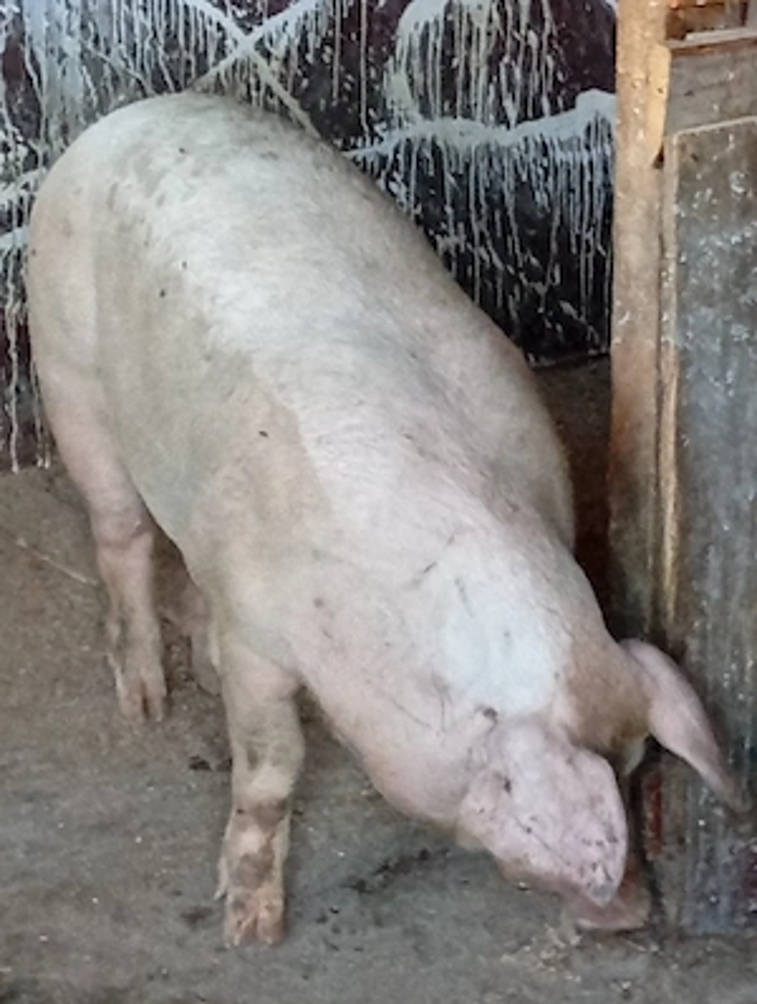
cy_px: 502
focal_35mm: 114
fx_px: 3313
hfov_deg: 13.0
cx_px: 378
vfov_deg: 17.2
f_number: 1.8
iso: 350
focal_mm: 3.84
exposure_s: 1/33.3
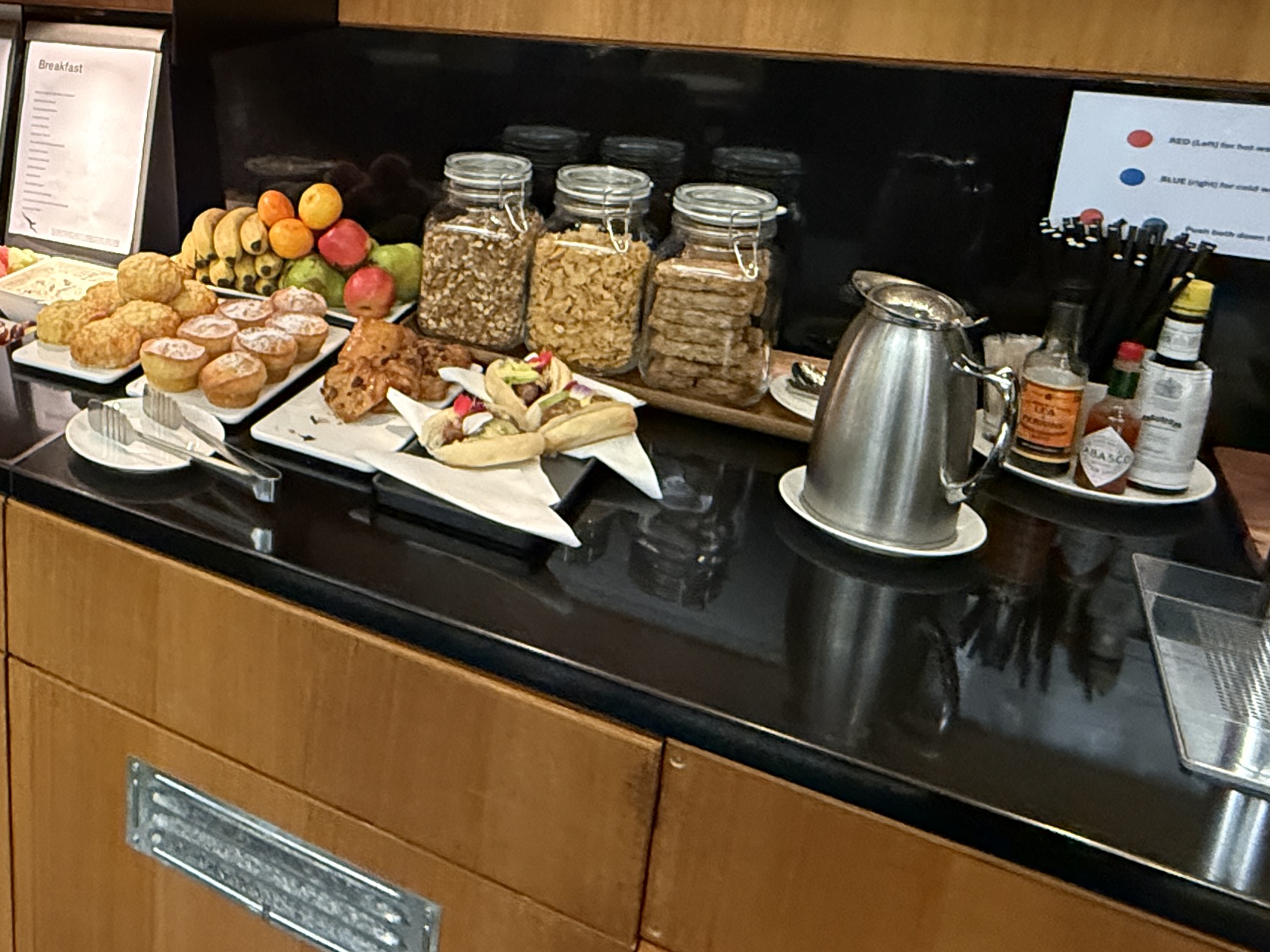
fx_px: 1211
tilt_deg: -13.2
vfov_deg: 41.2
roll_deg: -0.4
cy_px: 194
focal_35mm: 33
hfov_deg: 49.9
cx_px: 151
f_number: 2.2
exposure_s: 1/50
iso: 640
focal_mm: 2.22
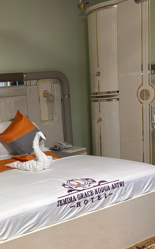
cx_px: -5
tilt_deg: -11.2
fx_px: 351
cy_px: 155
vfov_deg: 38.6
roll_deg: +5.0
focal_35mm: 52
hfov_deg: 23.7
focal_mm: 5.96
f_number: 1.6
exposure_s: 1/60
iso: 250
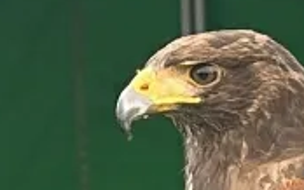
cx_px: 344
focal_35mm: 105
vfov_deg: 11.6
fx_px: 870
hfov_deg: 18.9
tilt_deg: -4.9
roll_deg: -0.3
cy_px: 340
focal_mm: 6.86
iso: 80
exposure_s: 1/594
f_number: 1.78
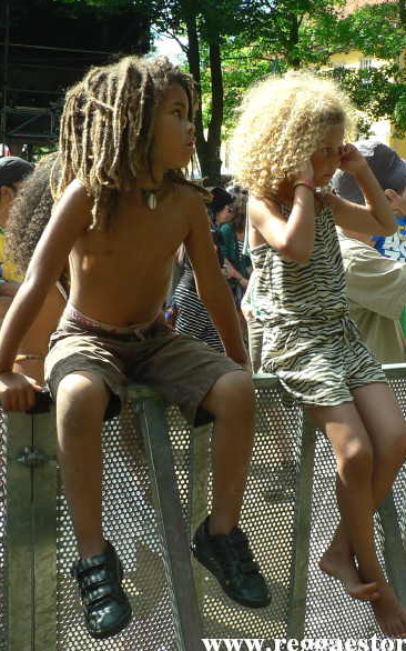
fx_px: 673
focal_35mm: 38
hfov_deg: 33.5
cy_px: 326
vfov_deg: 51.6
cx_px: 226
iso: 64
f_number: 4
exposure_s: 1/125
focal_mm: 6
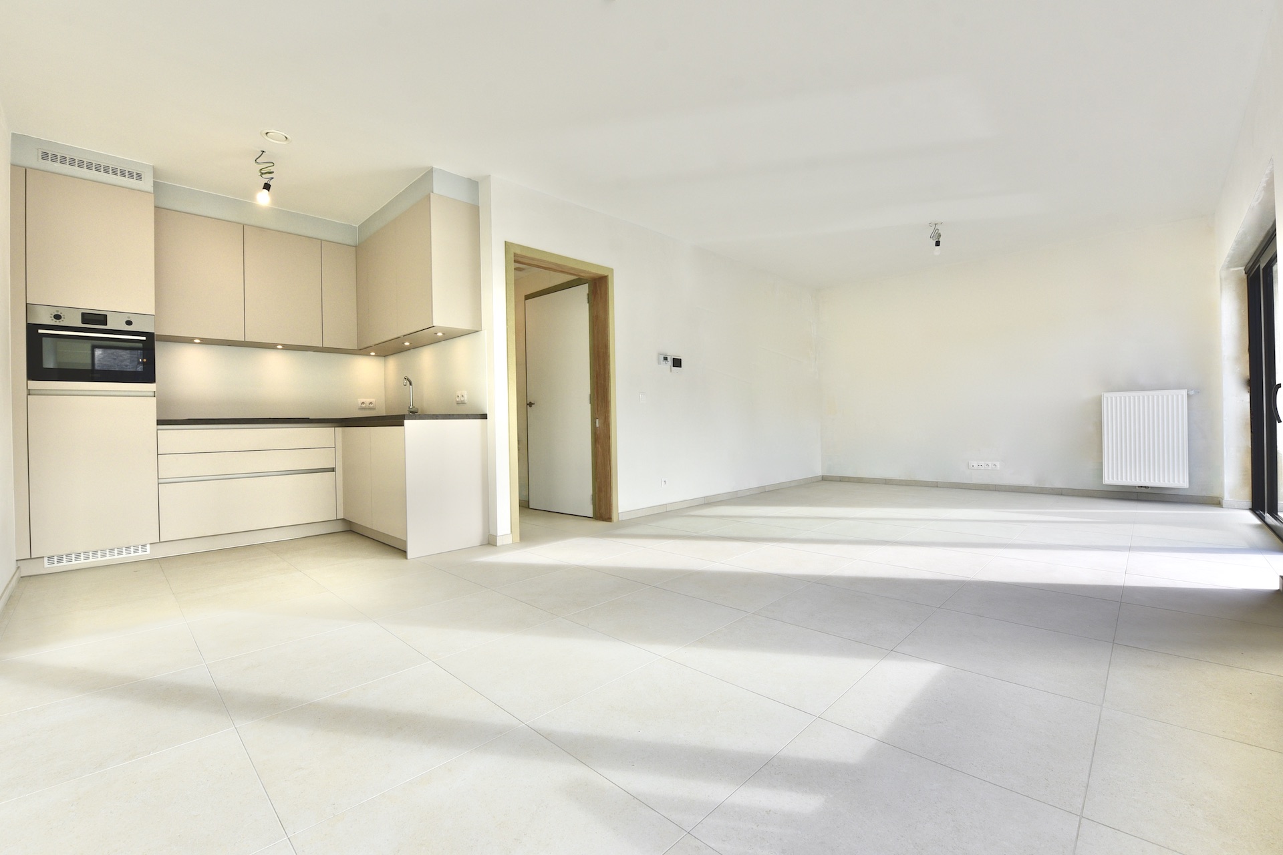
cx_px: 642
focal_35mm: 14
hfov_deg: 104.3
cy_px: 428
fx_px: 499
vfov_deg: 81.2
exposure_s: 1/200
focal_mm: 14
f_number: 7.1
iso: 200
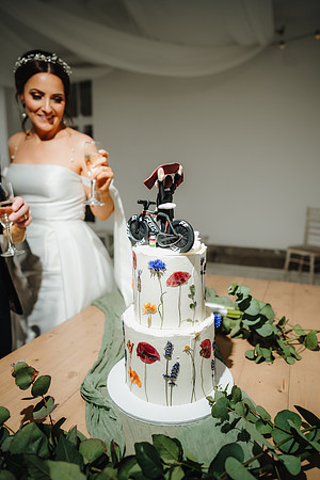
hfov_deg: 53.1
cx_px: 160
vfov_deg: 73.7
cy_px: 240
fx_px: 320
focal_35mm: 24
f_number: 2.2
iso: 200
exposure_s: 1/200
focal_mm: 24
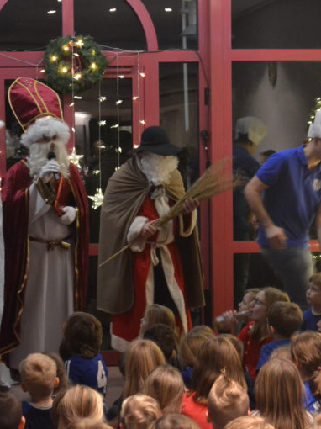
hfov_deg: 13.1
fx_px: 1398
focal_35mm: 113
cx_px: 138
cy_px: 214
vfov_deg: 17.4
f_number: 5.6
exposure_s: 1/13
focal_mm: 52
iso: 3200
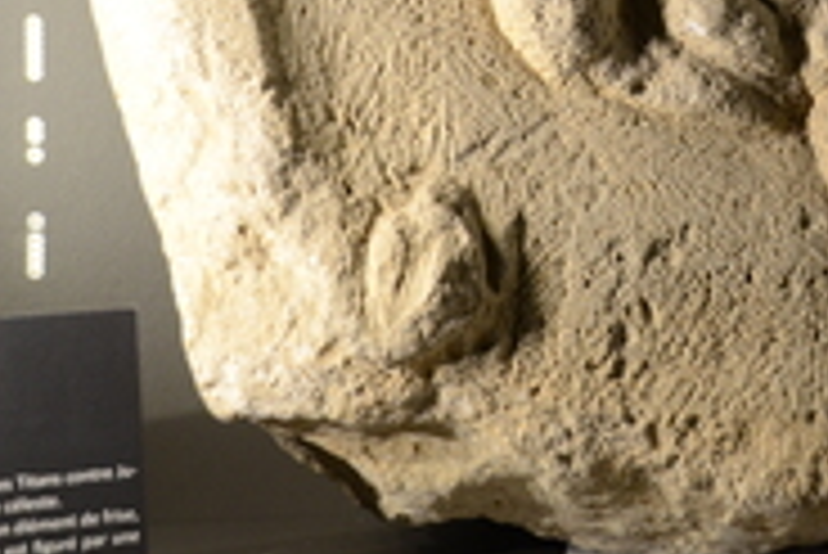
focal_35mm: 93
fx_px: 2141
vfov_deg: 14.5
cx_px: 688
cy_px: -11
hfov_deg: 21.6
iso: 1000
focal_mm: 26
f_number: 4.5
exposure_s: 1/80
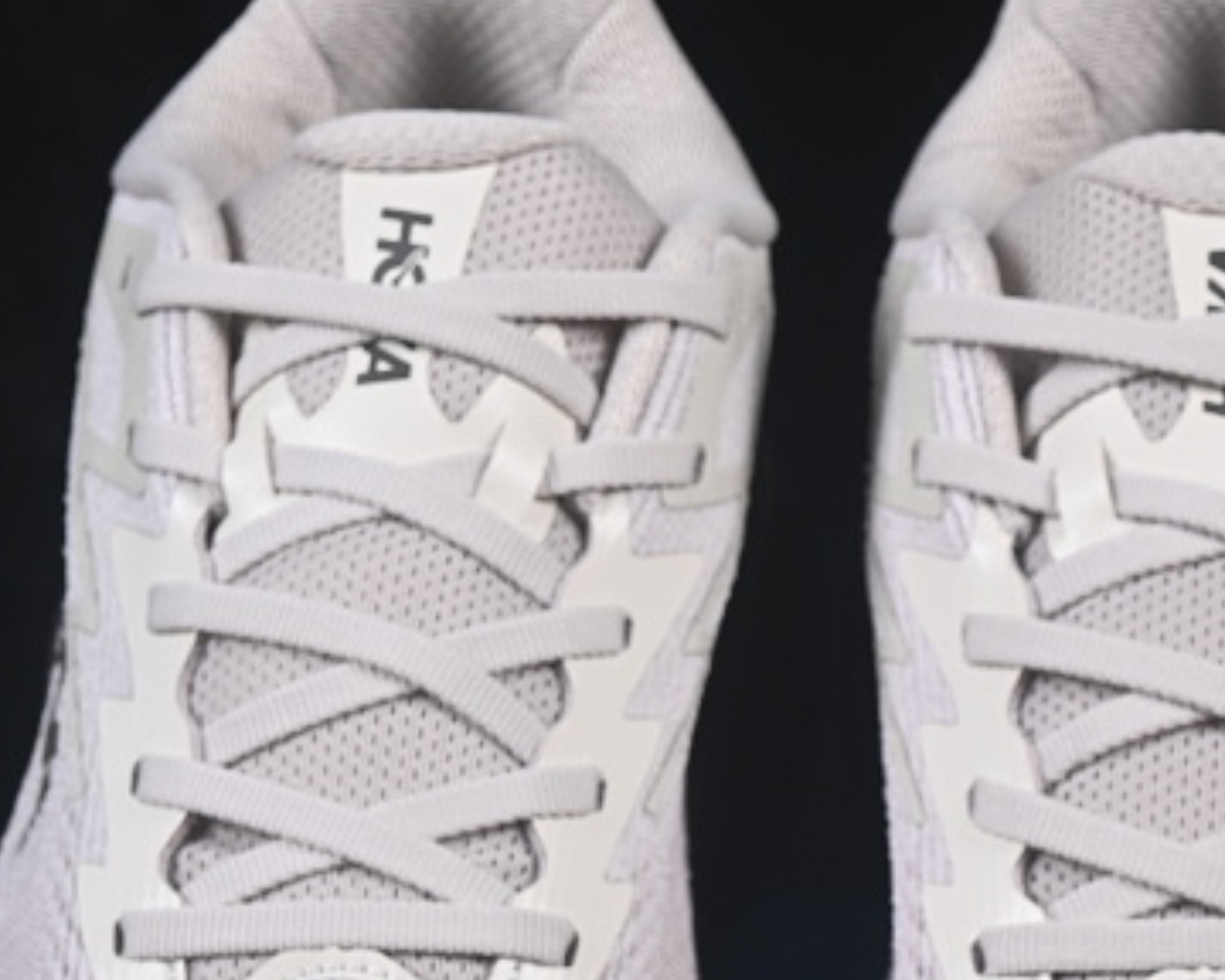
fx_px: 7650
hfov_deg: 9.1
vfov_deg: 7.3
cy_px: 943
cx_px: 806
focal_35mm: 211
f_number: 8
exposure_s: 1/80
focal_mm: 50
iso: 160
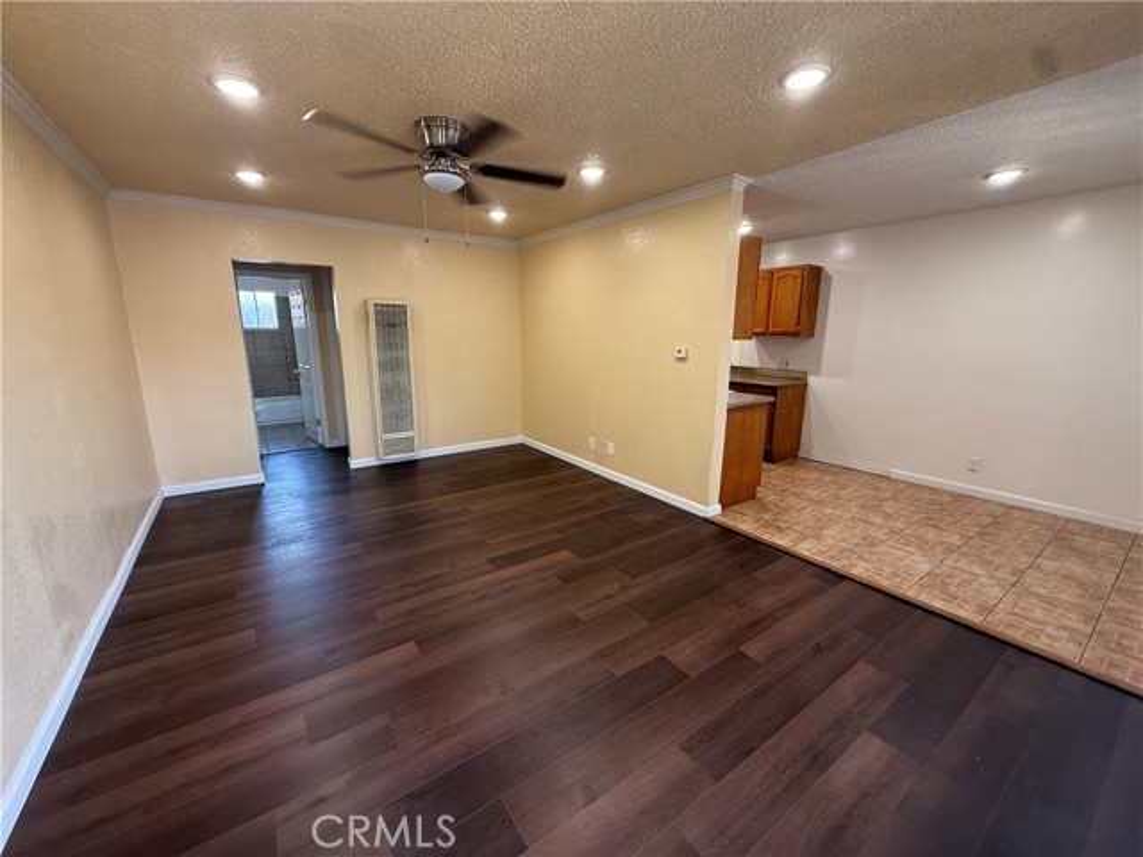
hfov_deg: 102.1
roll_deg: -1.0
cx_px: 572
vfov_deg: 85.7
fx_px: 462
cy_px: 428
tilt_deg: -12.1
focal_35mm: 14
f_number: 2.2
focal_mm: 2.22
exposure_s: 1/60
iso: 160
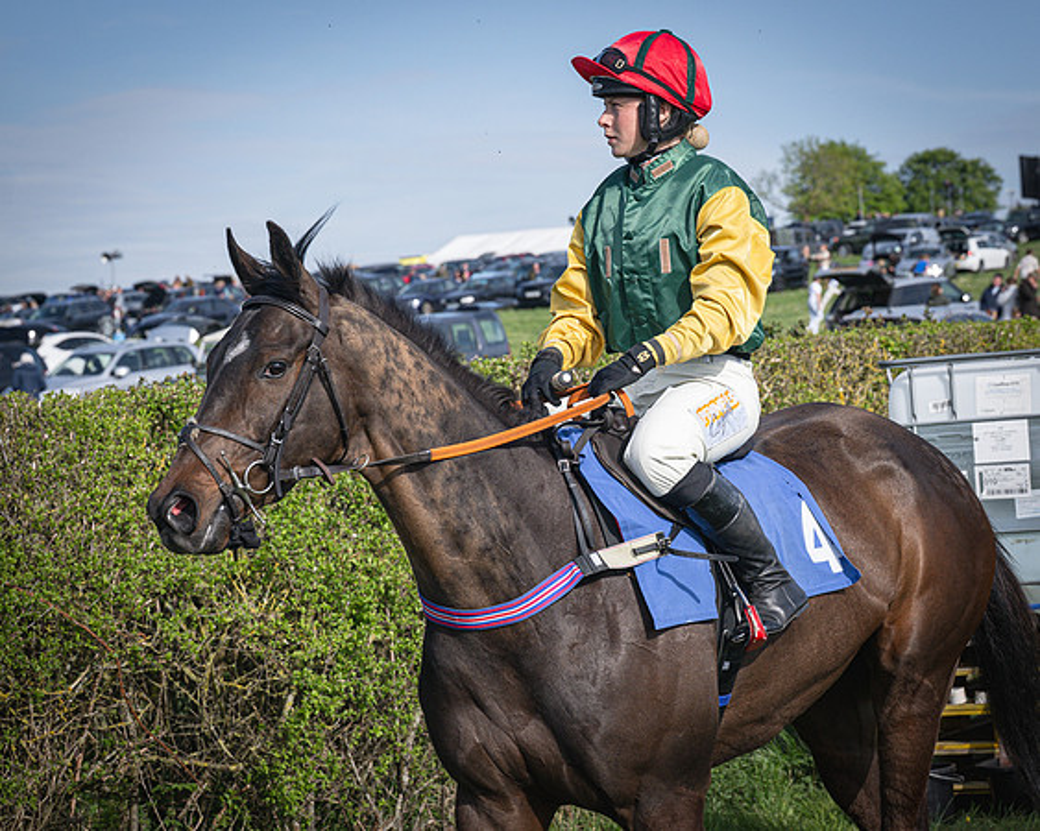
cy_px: 416
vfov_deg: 13.0
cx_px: 575
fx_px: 3640
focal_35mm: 118
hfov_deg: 16.3
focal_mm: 70
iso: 400
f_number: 5.6
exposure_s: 1/1600
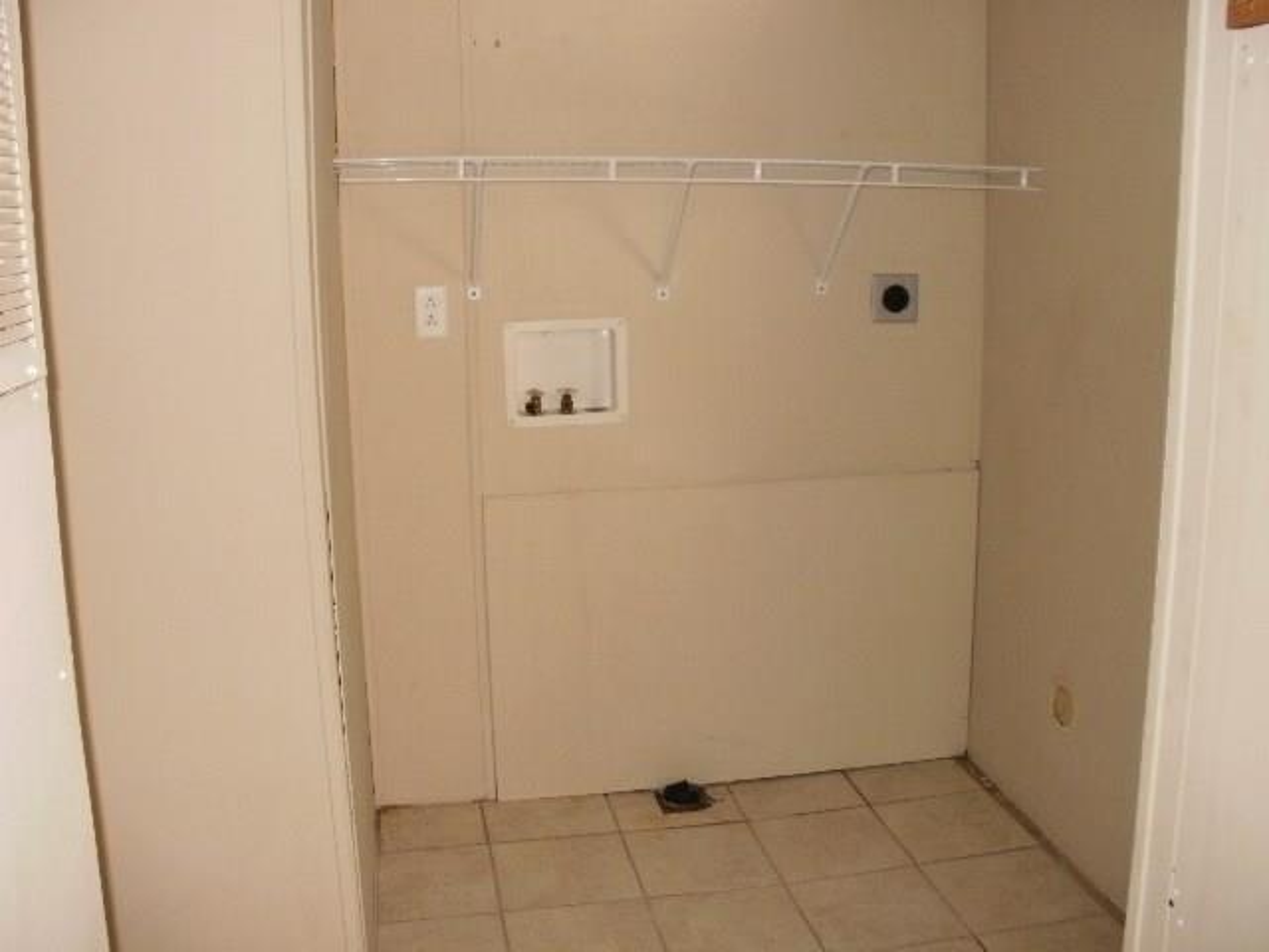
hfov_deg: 51.4
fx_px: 1320
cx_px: 634
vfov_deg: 39.7
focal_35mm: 36
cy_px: 476
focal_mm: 6.3
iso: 125
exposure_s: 1/30
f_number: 3.5
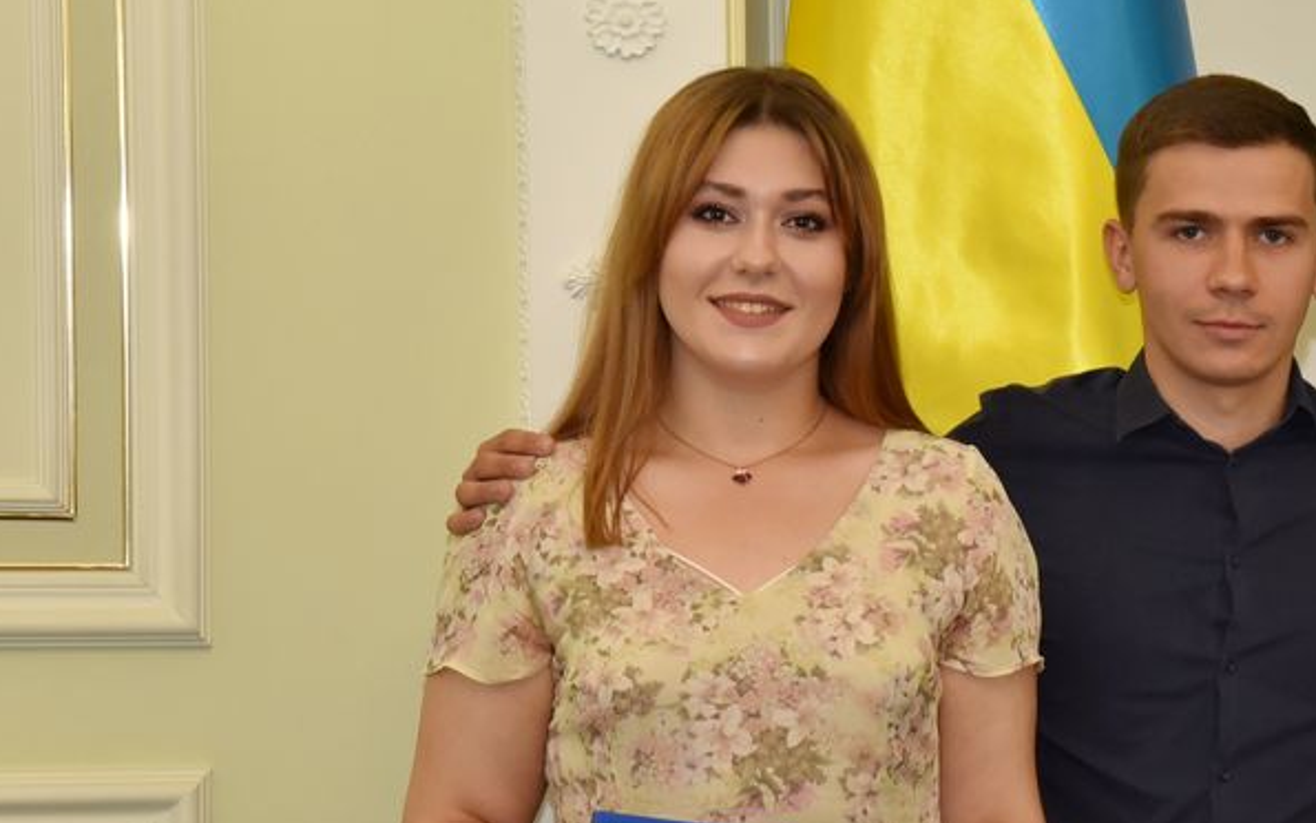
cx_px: 1462
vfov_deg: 7.3
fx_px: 6456
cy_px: 634
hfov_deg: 11.5
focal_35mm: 180
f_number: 8
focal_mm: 75
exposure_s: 1/60
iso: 1250
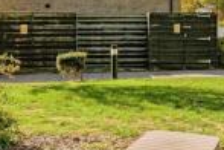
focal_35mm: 57
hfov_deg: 34.9
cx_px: 151
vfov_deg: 23.6
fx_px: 352
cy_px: 30
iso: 100
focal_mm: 17.5
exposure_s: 1/160
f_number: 10
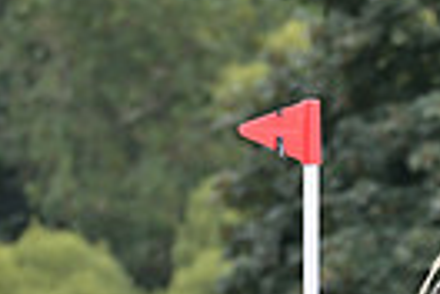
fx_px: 10755
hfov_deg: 2.3
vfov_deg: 1.6
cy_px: 433
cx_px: 830
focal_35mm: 880
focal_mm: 200
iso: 1250
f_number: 5.6
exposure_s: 1/1250
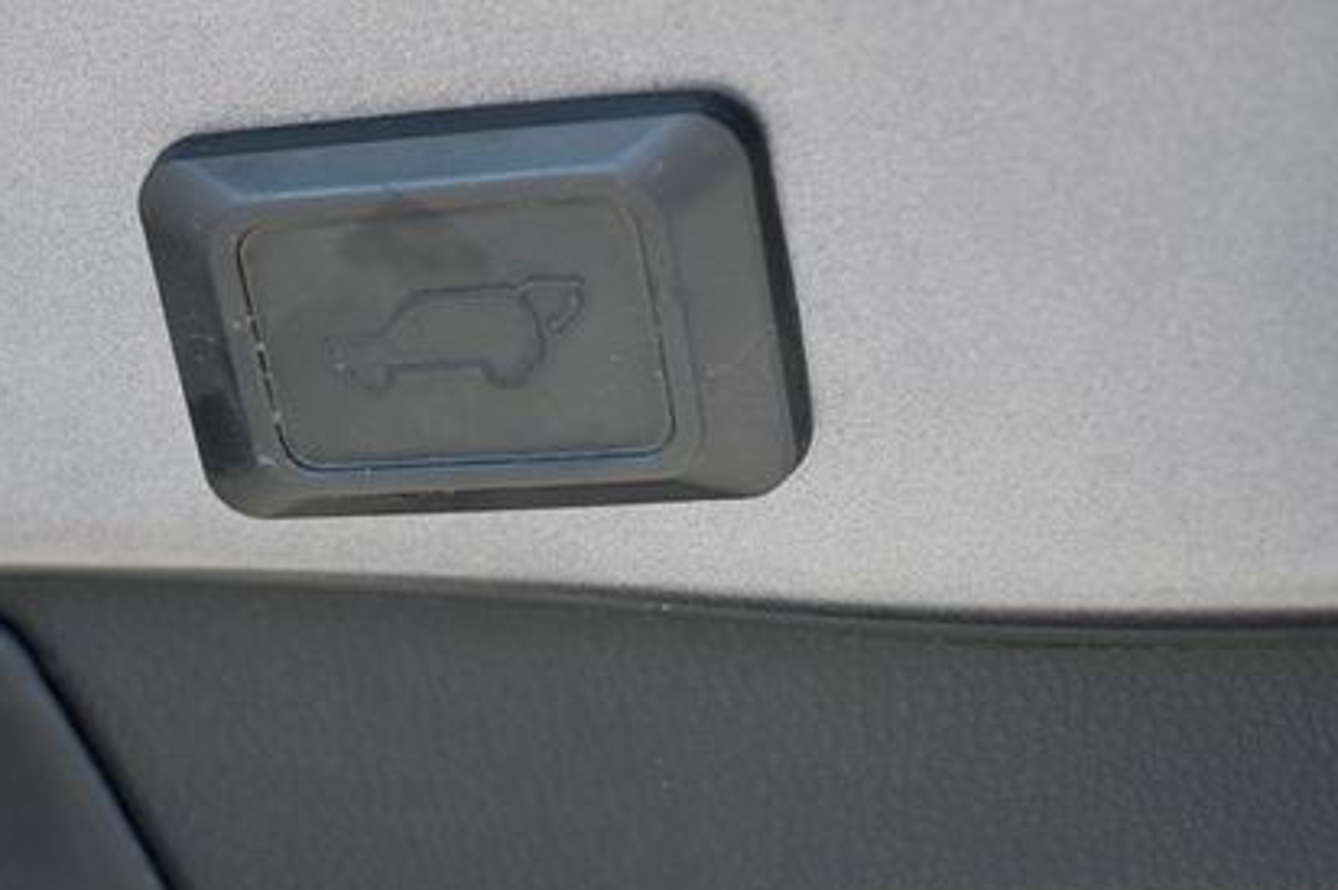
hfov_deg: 27.5
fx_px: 2725
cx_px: 507
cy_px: 354
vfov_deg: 18.5
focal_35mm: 73
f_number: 5
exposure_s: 1/125
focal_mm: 31.5
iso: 500
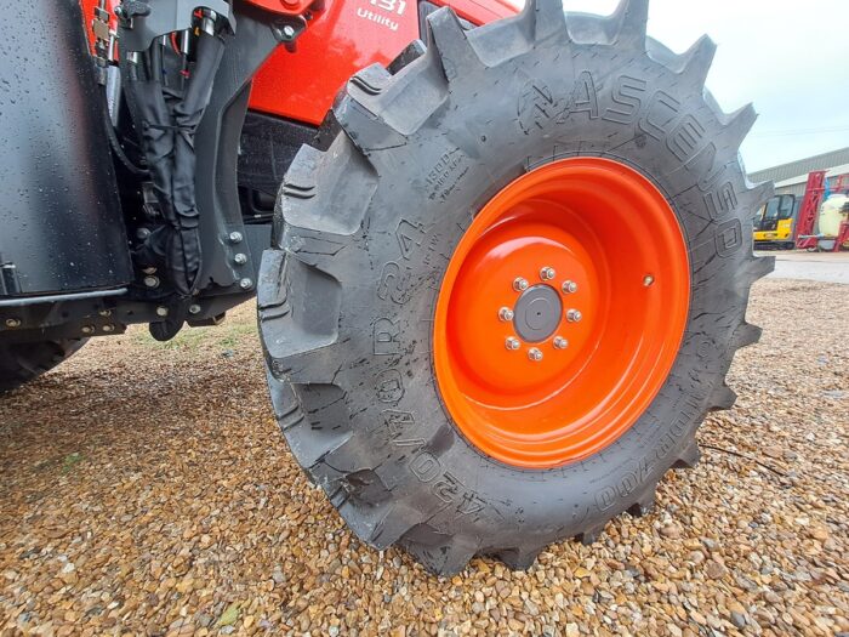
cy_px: 318
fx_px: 319
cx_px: 424
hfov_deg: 106.2
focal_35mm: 13
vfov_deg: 89.9
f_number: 2.2
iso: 40
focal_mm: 1.42
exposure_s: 1/50
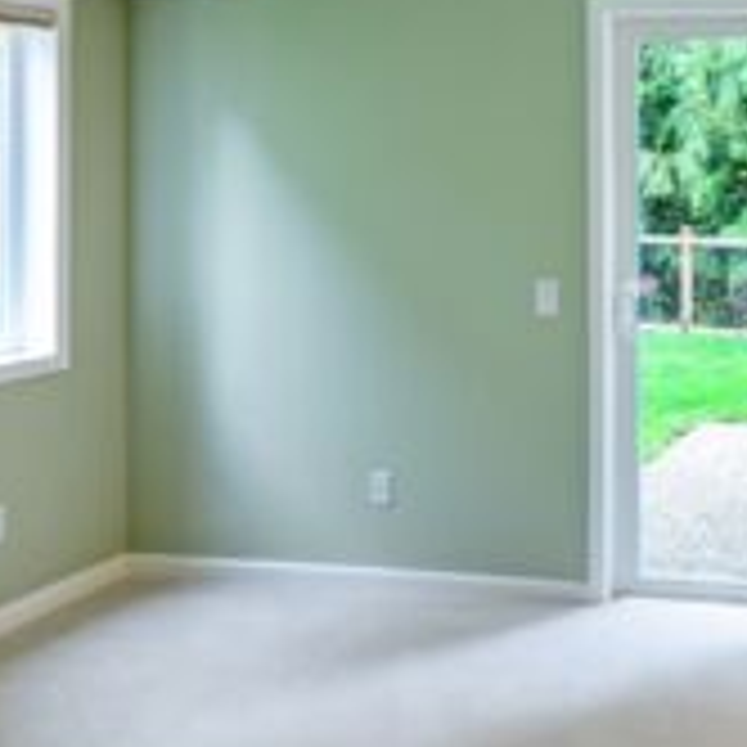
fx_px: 1124
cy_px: 466
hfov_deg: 32.5
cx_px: 814
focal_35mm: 46
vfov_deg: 36.6
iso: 125
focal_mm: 15
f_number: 13
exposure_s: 1/1.6
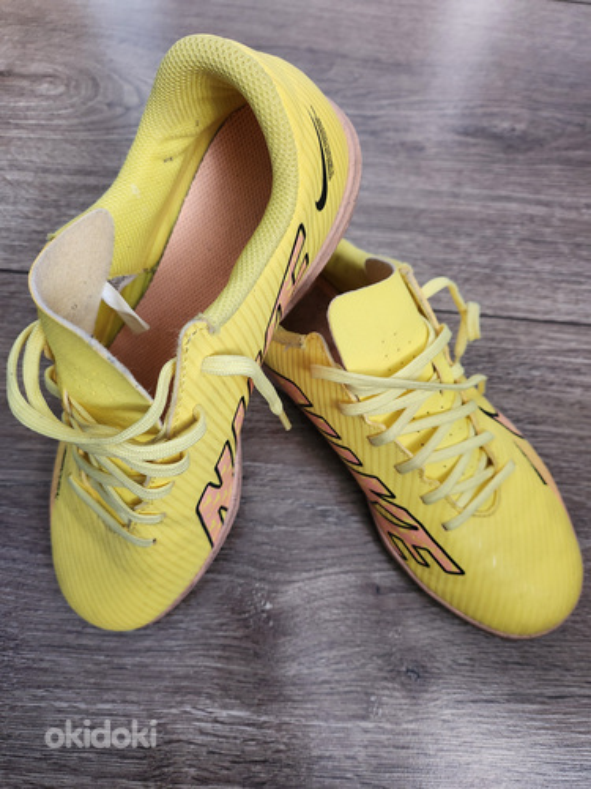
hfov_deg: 56.8
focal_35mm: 24
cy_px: 394
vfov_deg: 71.6
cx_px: 296
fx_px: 546
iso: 500
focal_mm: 5
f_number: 1.8
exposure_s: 1/100
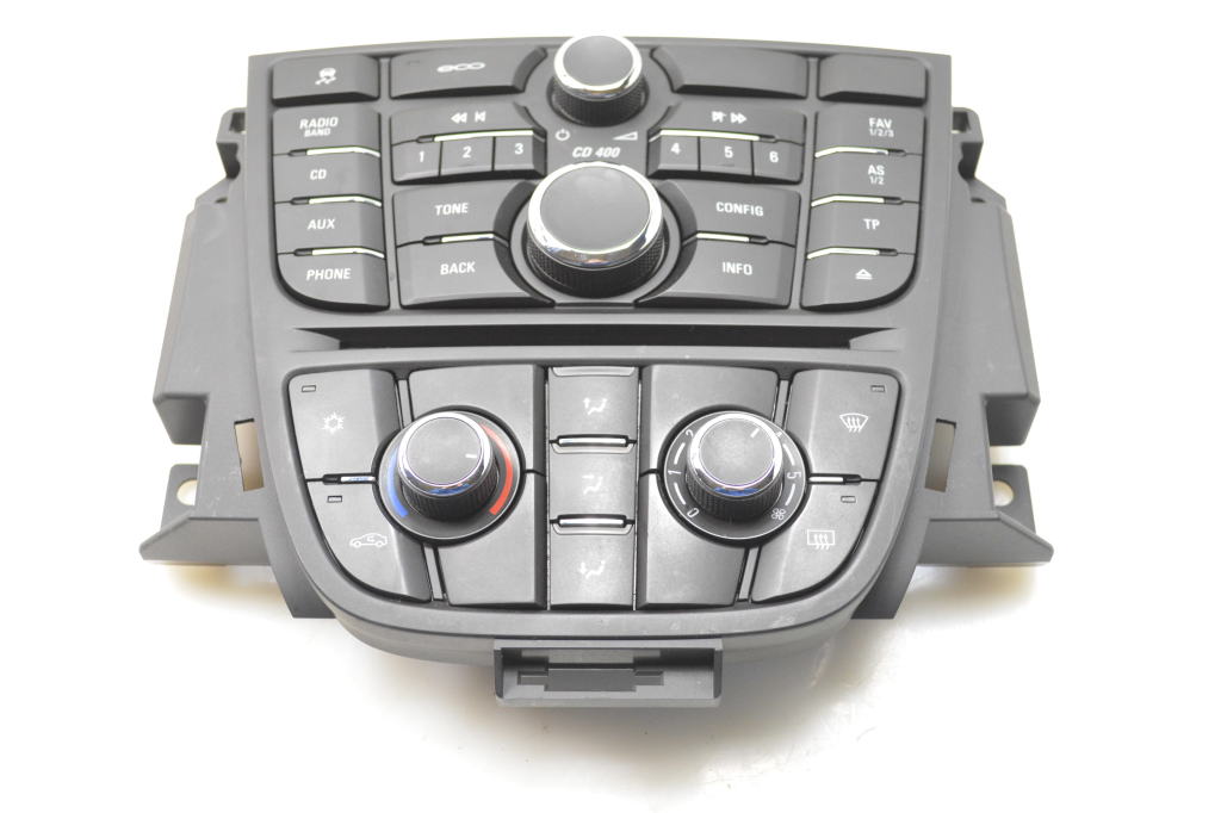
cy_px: 406
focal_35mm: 48
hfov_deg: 41.1
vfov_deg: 28.1
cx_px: 610
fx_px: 1627
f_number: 5.6
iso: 2500
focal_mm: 32
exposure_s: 1/125
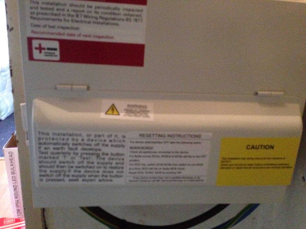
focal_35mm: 33
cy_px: 114
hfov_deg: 55.4
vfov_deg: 42.9
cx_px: 153
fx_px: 292
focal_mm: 4.12
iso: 800
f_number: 2.4
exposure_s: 1/15
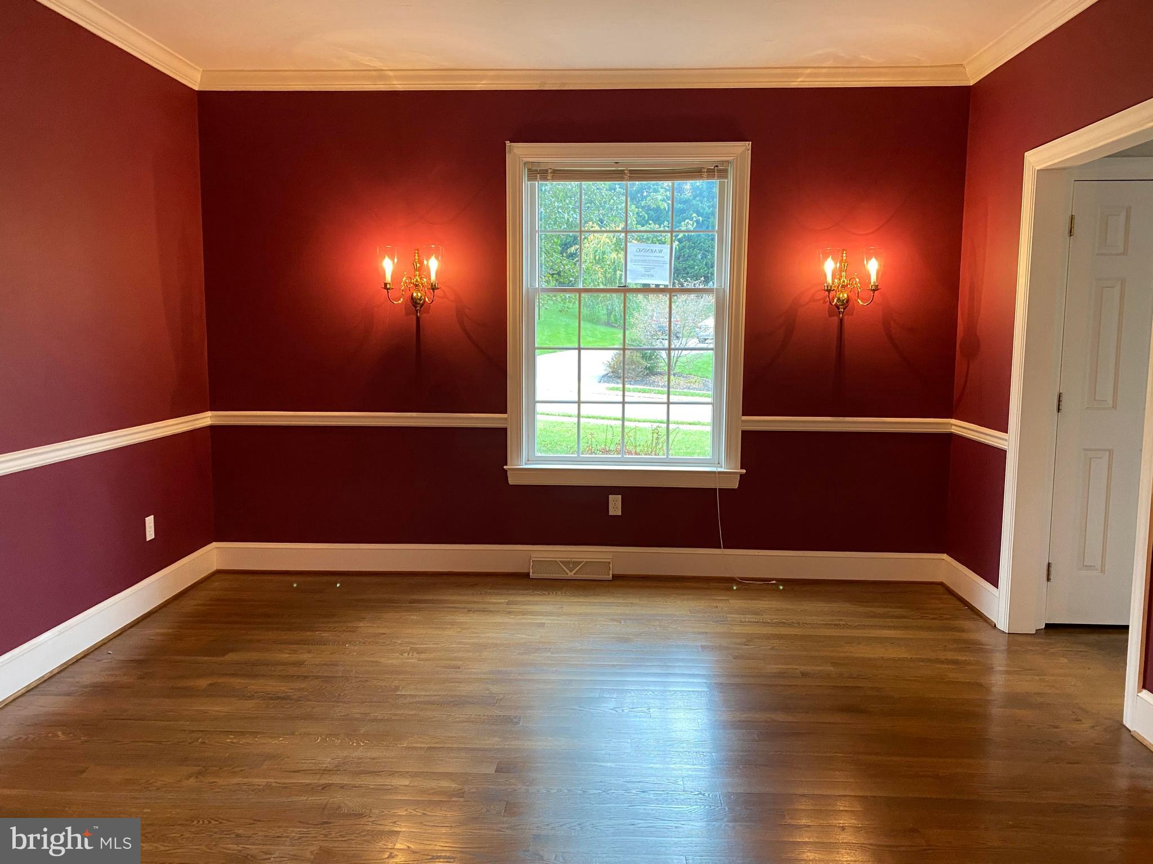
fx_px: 866
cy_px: 432
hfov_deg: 67.3
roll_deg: -0.4
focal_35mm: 26
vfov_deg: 53.1
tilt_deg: -6.6
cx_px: 576
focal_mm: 4.25
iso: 250
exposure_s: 1/60
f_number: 1.8
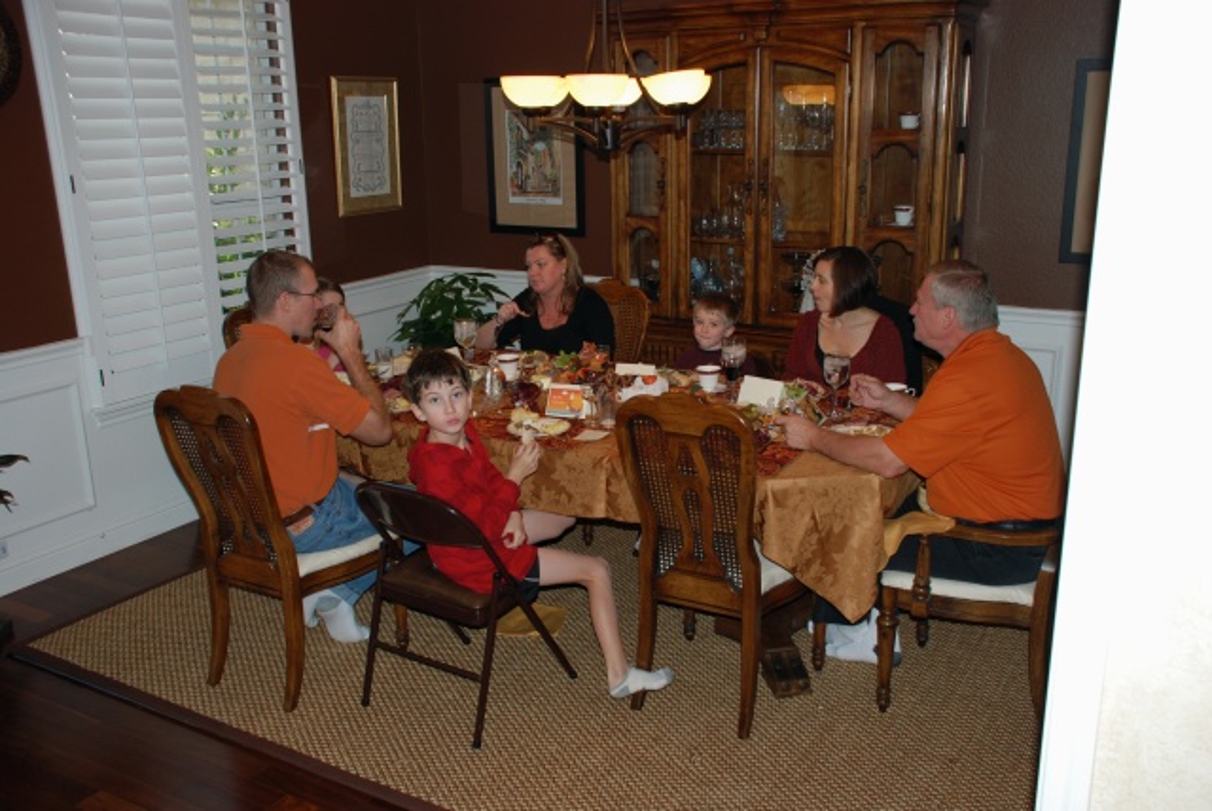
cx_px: 606
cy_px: 406
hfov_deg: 57.2
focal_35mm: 33
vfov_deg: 40.0
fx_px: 1112
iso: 200
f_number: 3.8
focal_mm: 22
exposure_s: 1/60
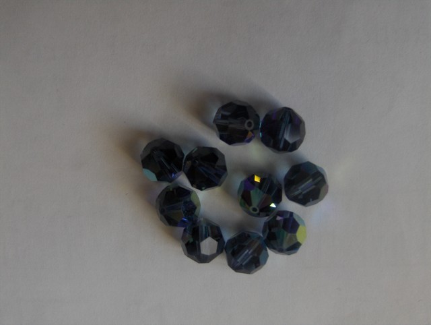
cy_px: 162
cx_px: 216
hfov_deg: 52.6
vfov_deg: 40.8
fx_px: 436
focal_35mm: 35
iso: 100
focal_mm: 7.5
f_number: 2.8
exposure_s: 1/64.4
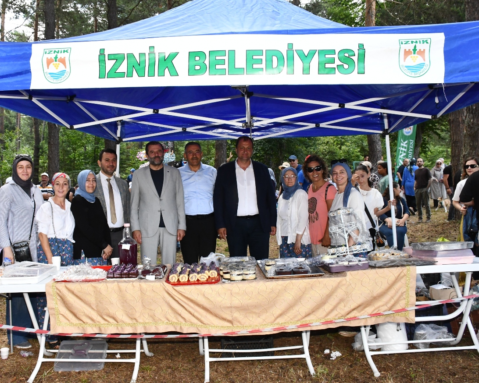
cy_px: 194
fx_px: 440
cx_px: 195
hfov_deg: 56.8
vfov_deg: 47.1
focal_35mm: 31
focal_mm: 18
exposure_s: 1/250
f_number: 11
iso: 2000
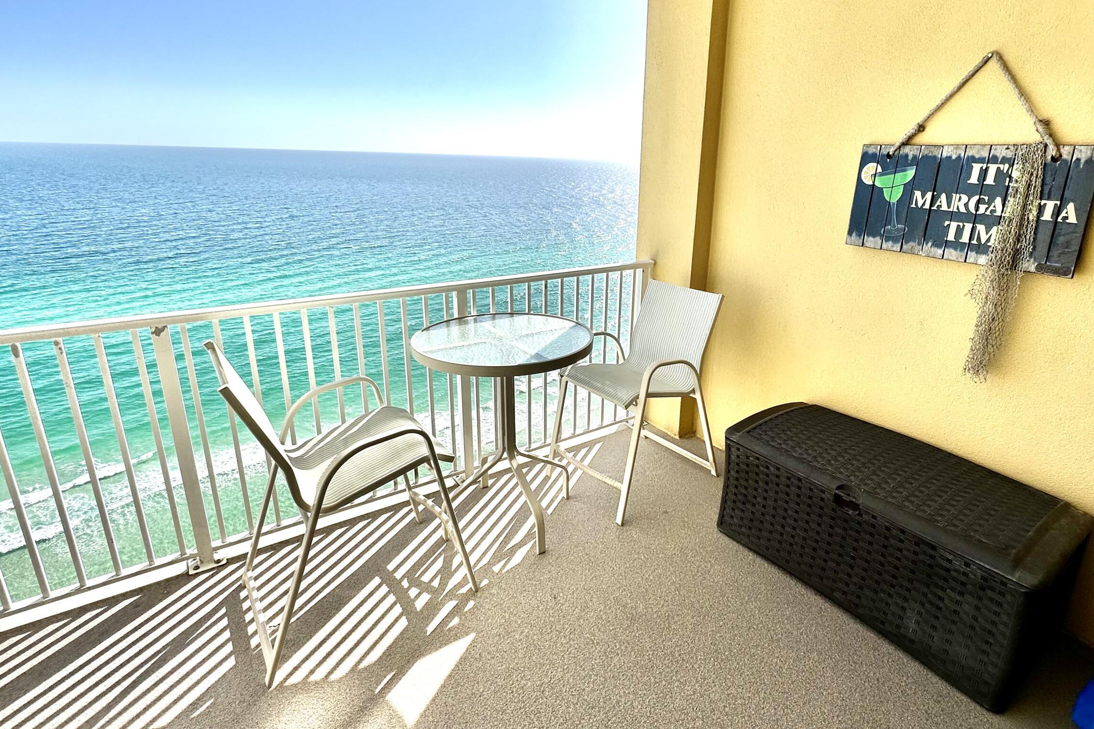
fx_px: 577
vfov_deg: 64.5
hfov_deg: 86.6
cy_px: 336
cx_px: 601
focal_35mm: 19
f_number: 2.2
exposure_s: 1/2212
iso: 50
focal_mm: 2.22
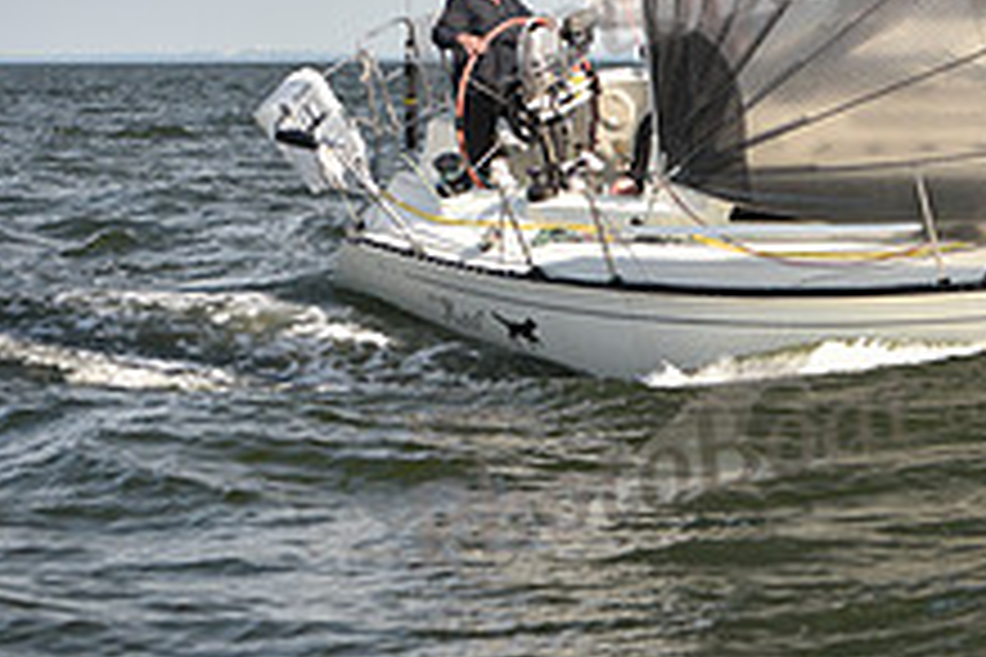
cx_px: 1279
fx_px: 5067
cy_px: 160
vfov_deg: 7.4
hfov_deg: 10.9
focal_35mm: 185
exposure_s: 1/640
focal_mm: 70
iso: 250
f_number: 4
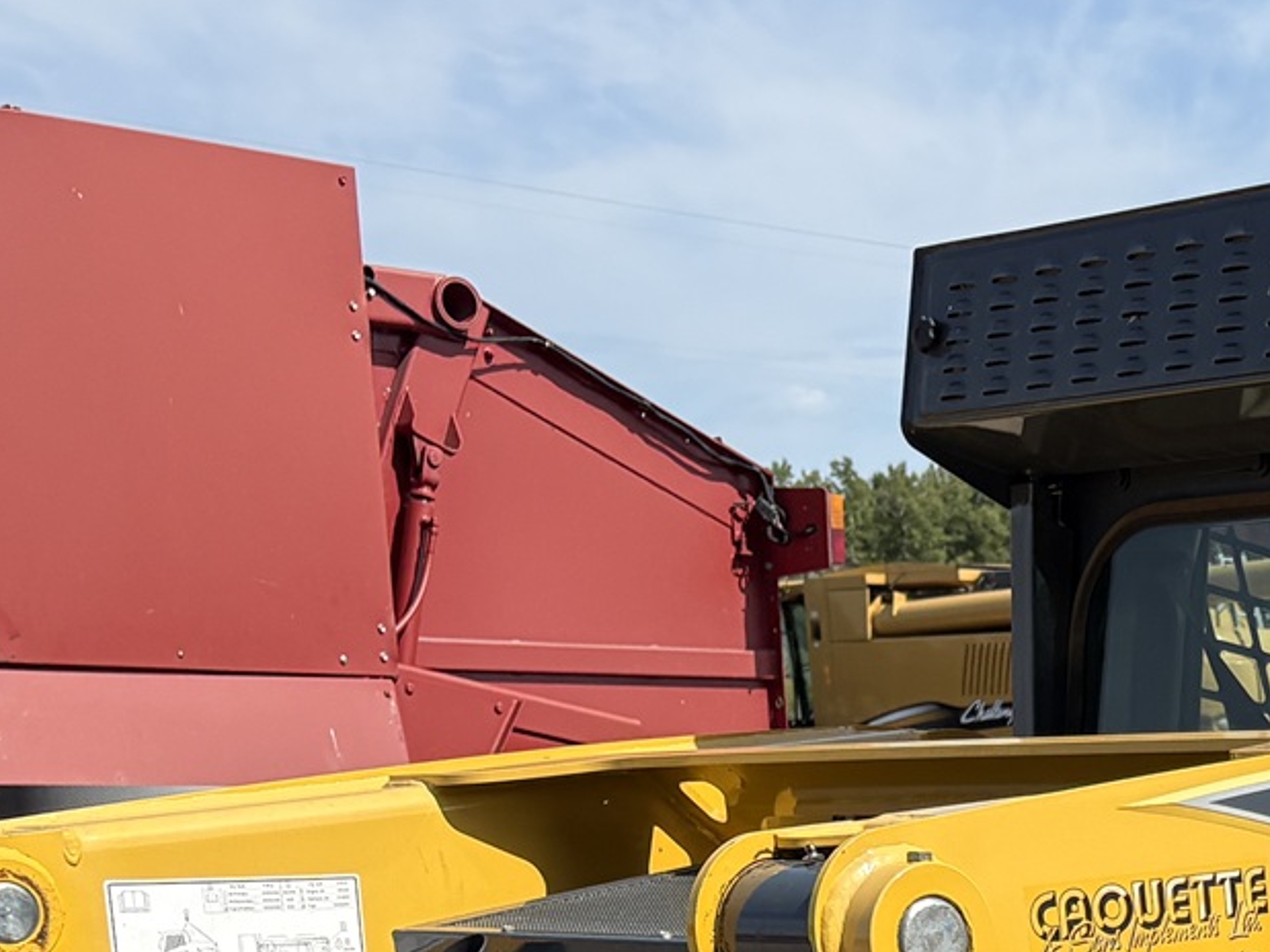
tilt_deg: -12.9
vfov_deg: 15.9
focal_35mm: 84
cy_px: 1476
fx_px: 3081
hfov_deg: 21.6
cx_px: 1534
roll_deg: +0.6
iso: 50
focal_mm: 5.96
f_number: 1.6
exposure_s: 1/3623
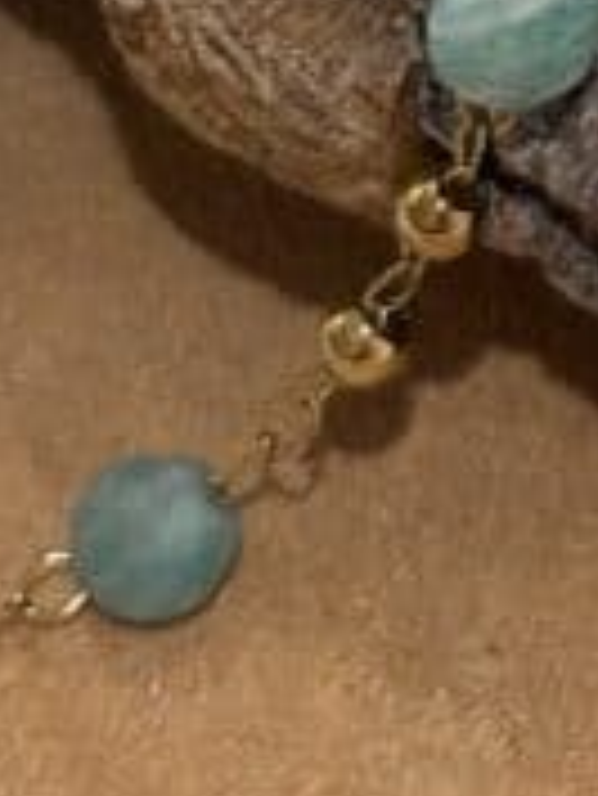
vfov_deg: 6.3
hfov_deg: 4.8
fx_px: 6902
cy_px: -1111
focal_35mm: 300
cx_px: 1538
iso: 50
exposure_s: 1/50
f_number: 1.6
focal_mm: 5.96
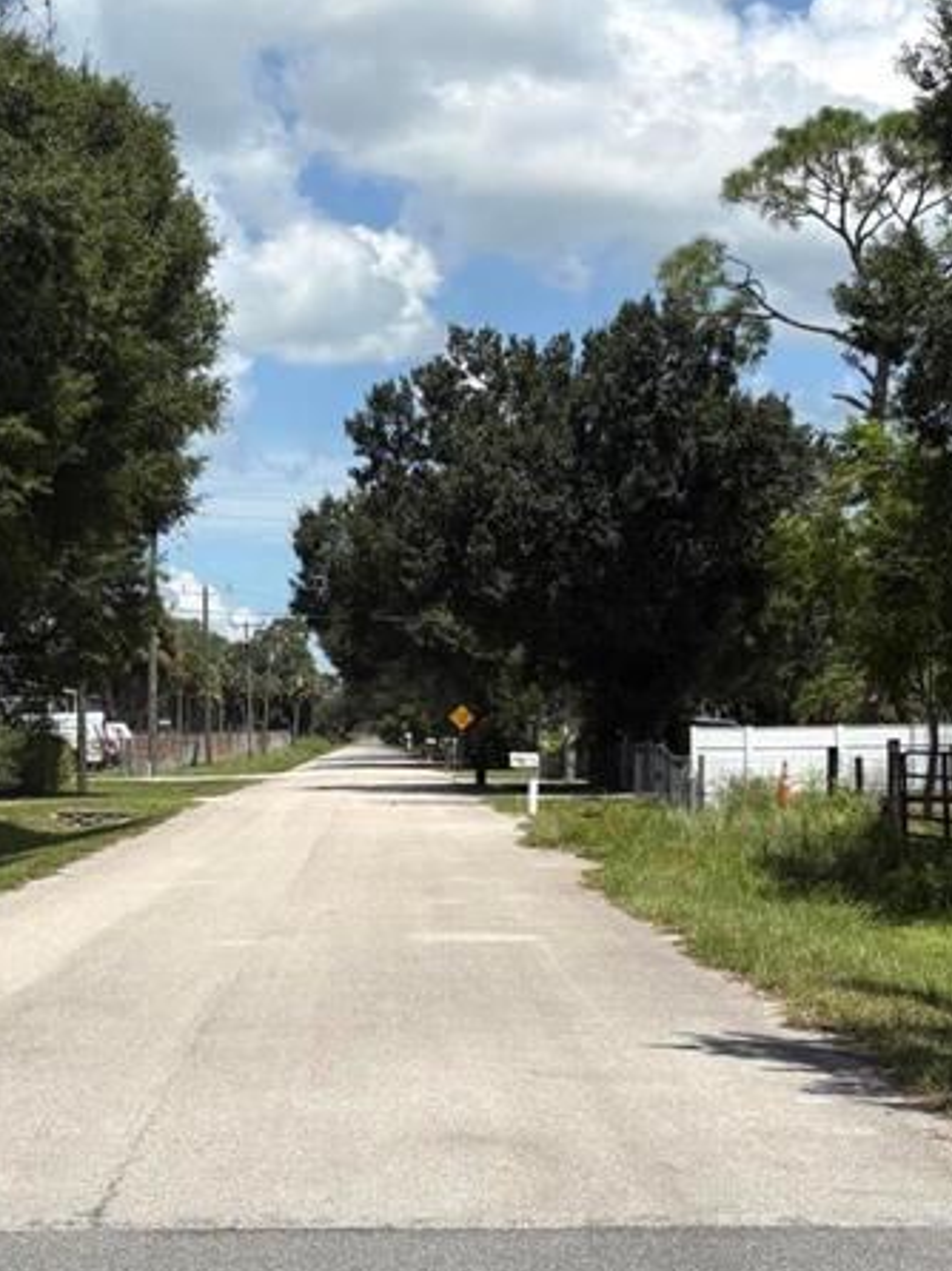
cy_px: 767
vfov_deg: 27.7
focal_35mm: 70
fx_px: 2569
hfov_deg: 20.9
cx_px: 336
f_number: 1.6
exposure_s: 1/5348
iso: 50
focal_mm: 5.96
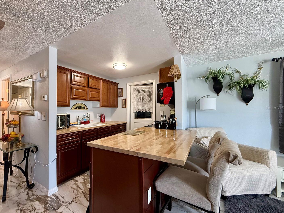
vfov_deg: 78.1
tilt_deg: +1.2
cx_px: 123
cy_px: 108
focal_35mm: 16
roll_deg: +0.3
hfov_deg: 93.9
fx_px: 131
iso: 200
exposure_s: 1/60
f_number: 2.2
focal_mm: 2.22
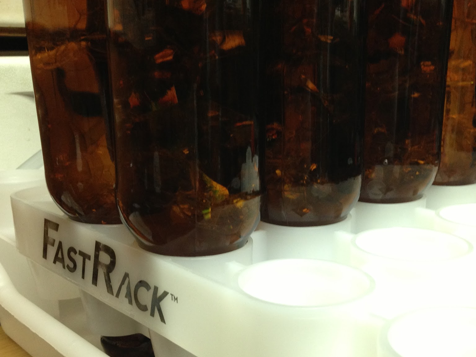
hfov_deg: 42.8
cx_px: 283
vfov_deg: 32.6
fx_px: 605
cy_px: 232
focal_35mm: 44
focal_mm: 4.13
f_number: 2.4
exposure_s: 1/20
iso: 160
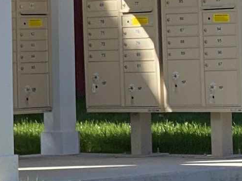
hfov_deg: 6.2
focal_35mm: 321
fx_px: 2243
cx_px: 106
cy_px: -130
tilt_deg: +5.4
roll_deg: +1.5
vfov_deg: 4.6
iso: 20
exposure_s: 1/888
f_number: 2
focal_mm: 6
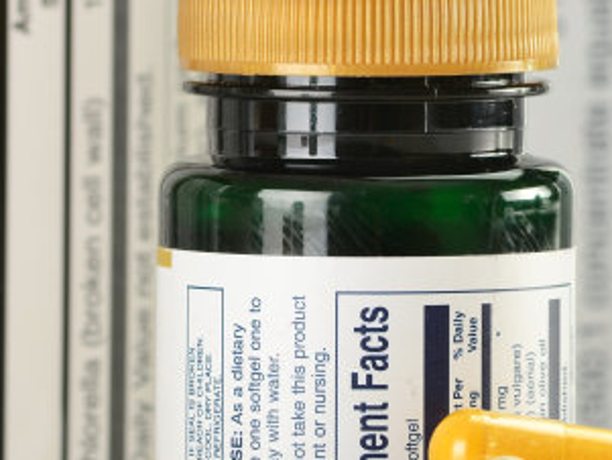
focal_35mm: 571
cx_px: 165
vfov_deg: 2.6
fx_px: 10099
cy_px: 301
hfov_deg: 3.5
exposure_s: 1/125
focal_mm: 195
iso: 100
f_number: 14
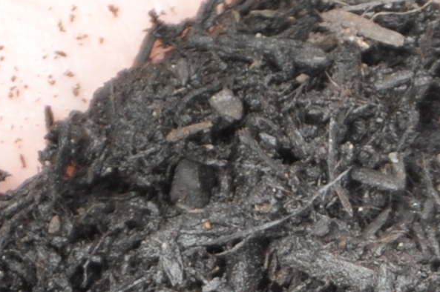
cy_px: 978
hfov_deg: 2.4
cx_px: 587
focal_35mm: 868
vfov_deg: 1.6
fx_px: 10597
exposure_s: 1/200
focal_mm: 80
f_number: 5.6
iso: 200
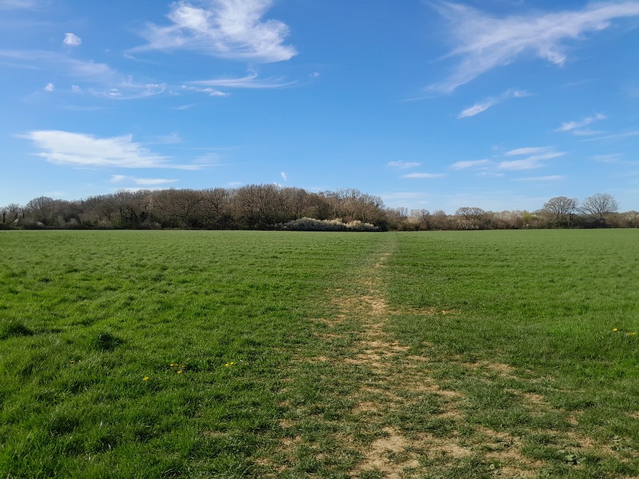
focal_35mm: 26
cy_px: 240
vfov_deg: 53.1
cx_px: 320
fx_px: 480
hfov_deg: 67.3
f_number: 1.8
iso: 40
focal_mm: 3.98
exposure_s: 1/477
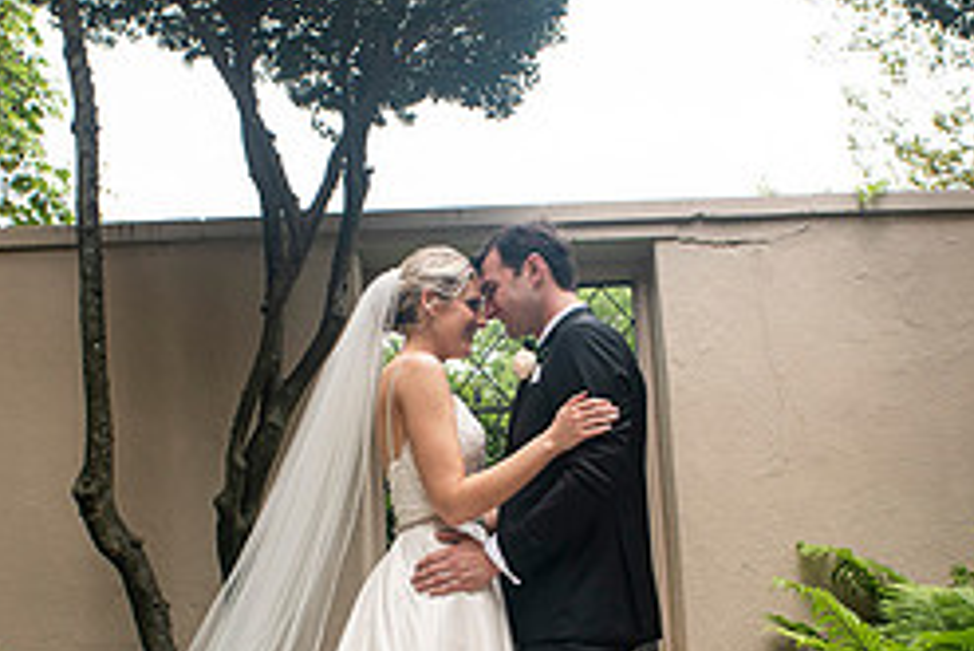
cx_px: 434
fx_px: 1272
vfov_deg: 28.4
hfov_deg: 41.8
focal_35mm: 47
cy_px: 452
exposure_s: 1/160
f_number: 3.5
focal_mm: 20
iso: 400
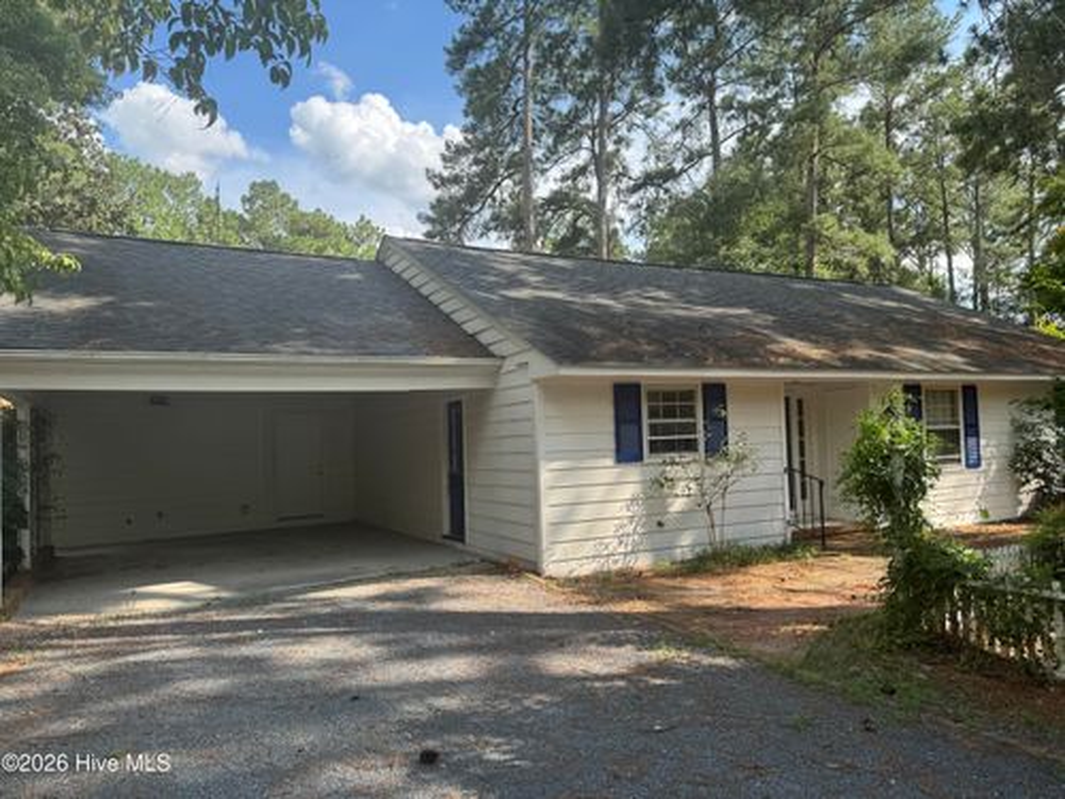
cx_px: 532
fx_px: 738
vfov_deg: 56.8
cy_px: 400
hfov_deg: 71.6
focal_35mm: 24
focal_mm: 6.76
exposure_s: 1/1215
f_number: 1.78
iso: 80
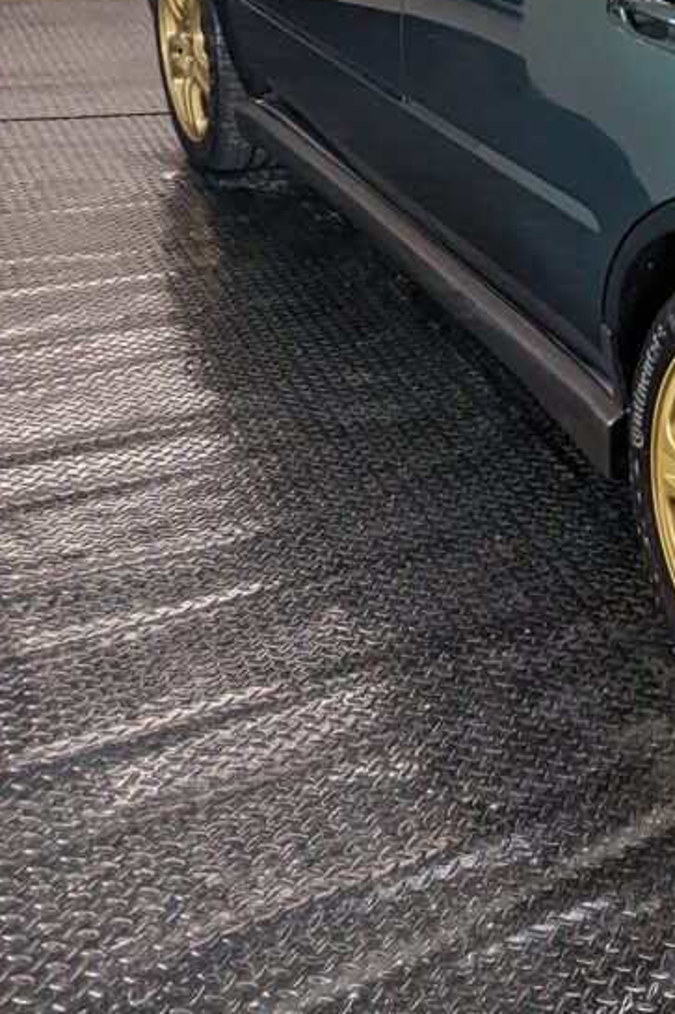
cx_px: 1052
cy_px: 274
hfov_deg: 22.6
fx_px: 1323
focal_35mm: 47
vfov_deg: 40.9
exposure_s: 1/100
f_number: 2.2
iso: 148
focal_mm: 2.35
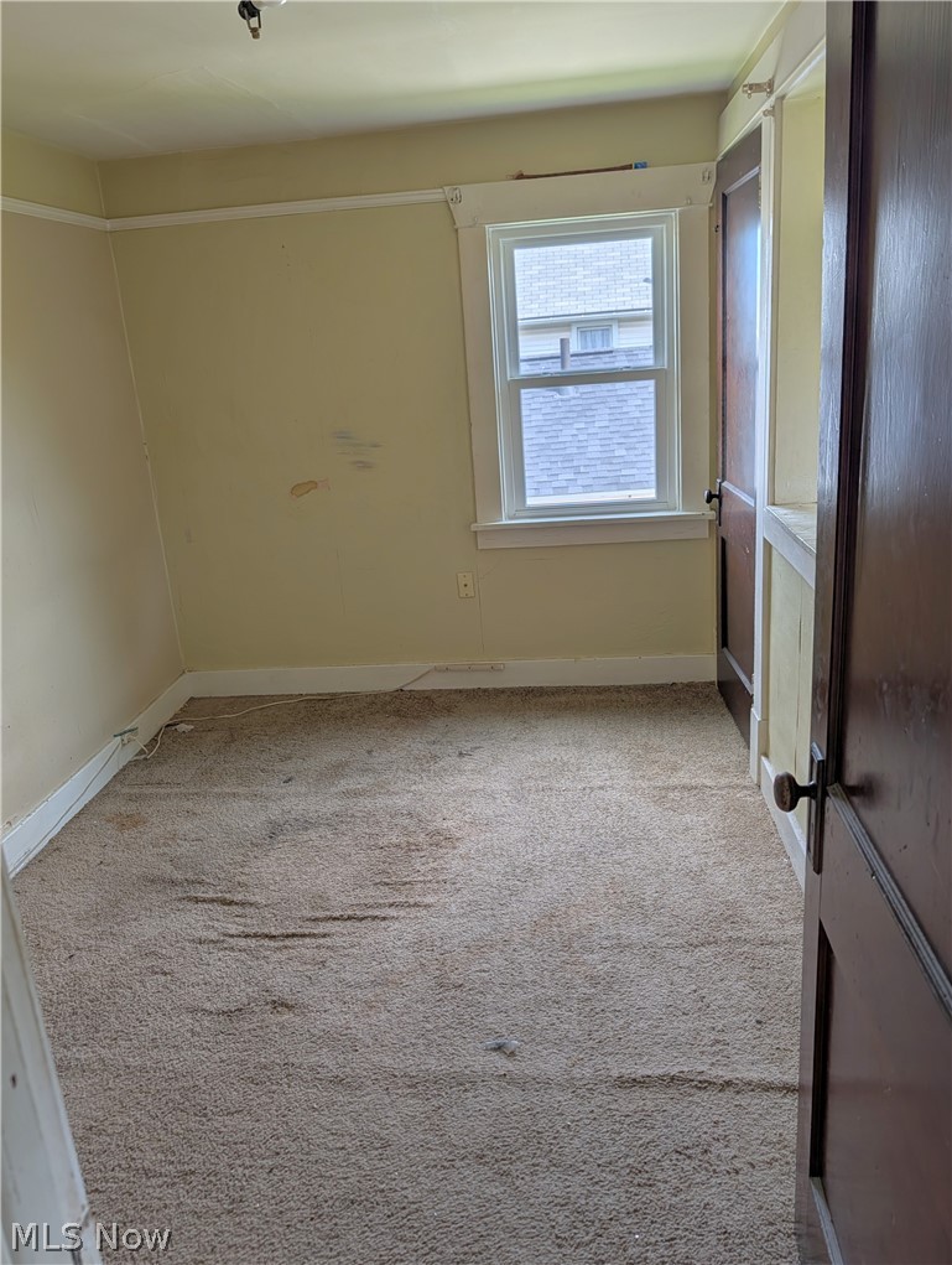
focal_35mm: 24
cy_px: 632
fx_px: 878
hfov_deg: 56.9
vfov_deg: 71.5
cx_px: 476
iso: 21
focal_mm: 6.9
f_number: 1.68
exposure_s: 1/261
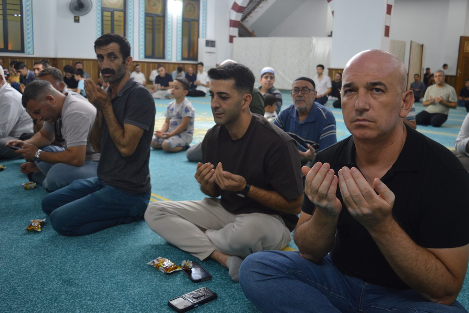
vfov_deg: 40.0
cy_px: 156
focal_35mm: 33
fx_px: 430
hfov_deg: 57.2
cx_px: 234
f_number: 3.8
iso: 400
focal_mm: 22
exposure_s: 1/30
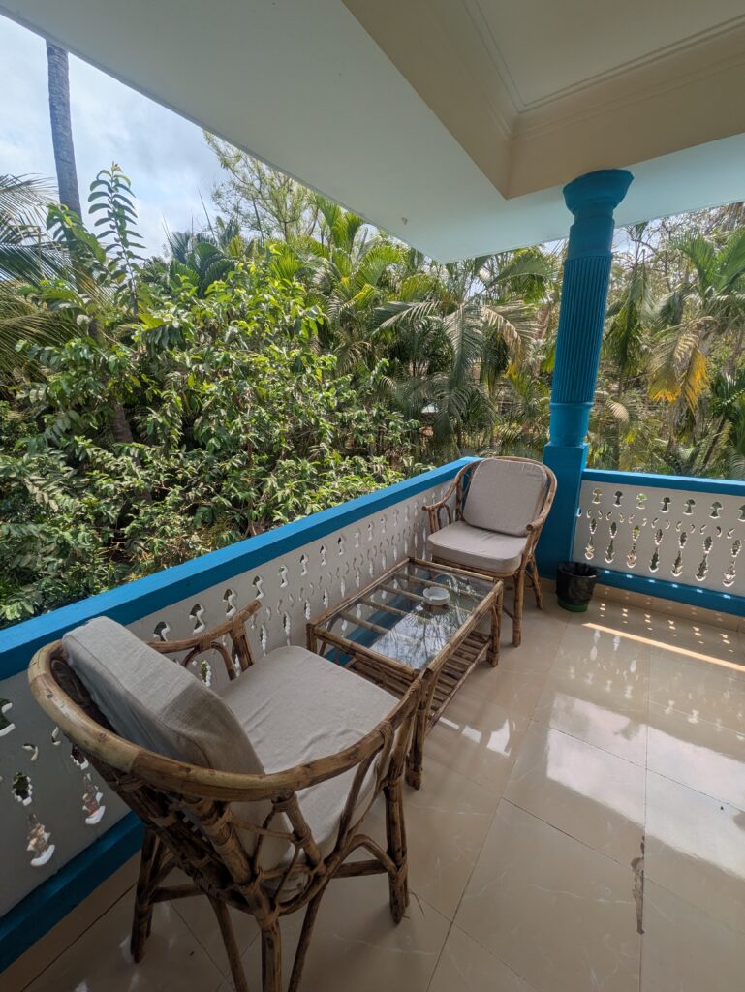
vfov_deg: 102.0
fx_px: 401
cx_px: 372
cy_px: 496
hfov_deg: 85.7
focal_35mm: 14
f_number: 2.2
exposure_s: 1/1689
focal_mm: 1.83
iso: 43
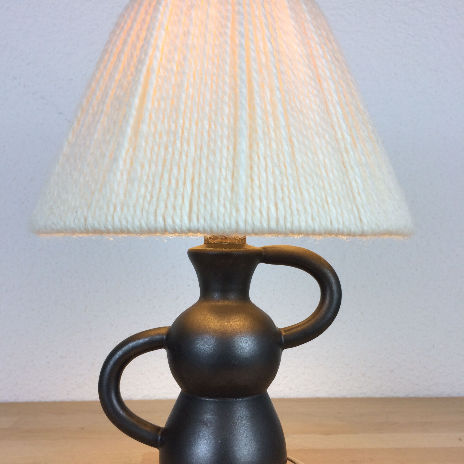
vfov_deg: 47.0
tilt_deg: -1.4
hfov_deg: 47.2
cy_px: 273
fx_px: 531
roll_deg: +1.1
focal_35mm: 35
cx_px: 231
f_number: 2.2
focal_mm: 4.15
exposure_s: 1/100
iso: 40
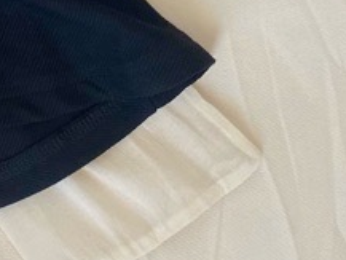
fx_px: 1200
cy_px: -220
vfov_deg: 11.4
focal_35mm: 120
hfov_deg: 15.1
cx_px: -183
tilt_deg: -79.7
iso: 80
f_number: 1.8
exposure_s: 1/121
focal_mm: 4.25
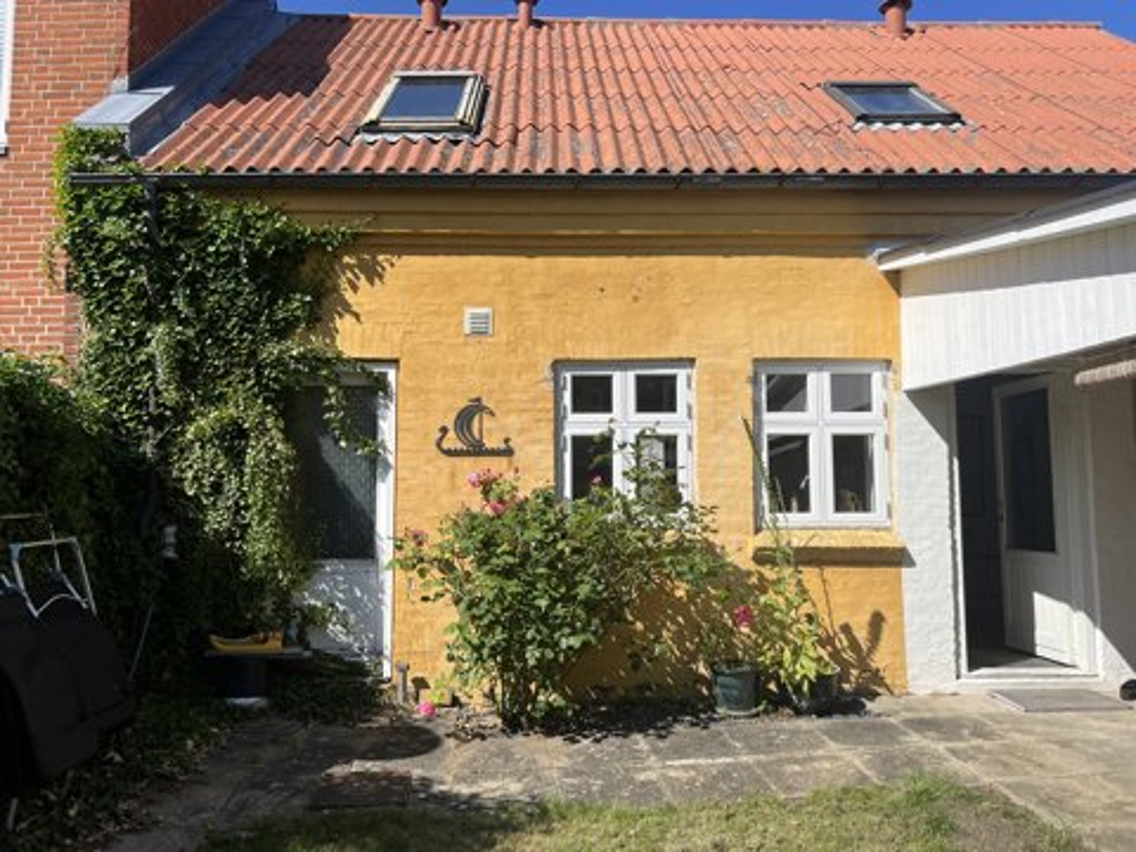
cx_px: 568
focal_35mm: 26
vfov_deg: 53.1
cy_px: 426
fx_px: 853
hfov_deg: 67.3
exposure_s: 1/4444
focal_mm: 5.7
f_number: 1.5
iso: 50
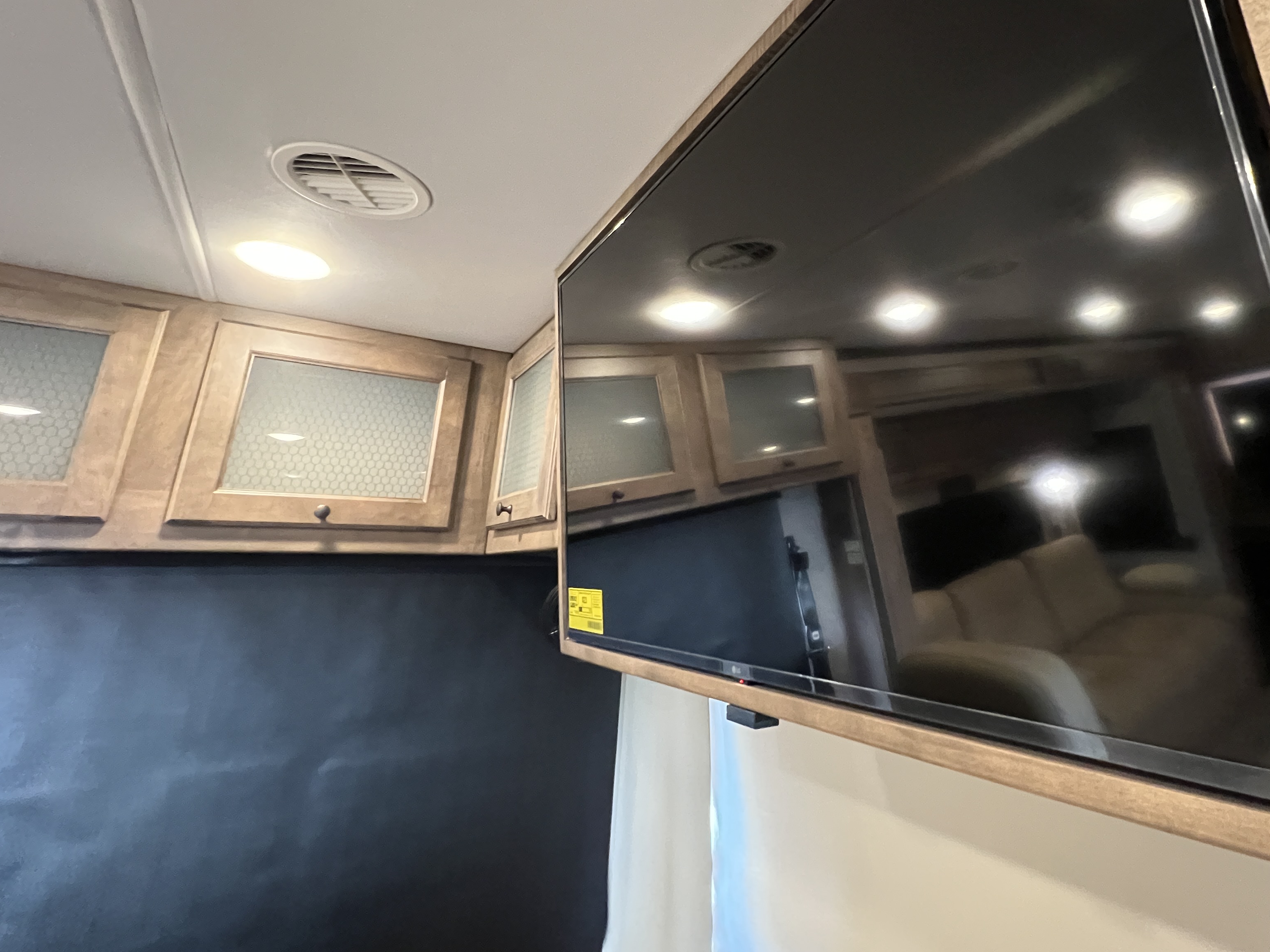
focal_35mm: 17
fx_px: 624
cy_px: 364
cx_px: 807
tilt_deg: +18.2
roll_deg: +1.5
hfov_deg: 88.9
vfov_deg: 73.6
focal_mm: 1.57
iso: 1000
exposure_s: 1/30
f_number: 1.8
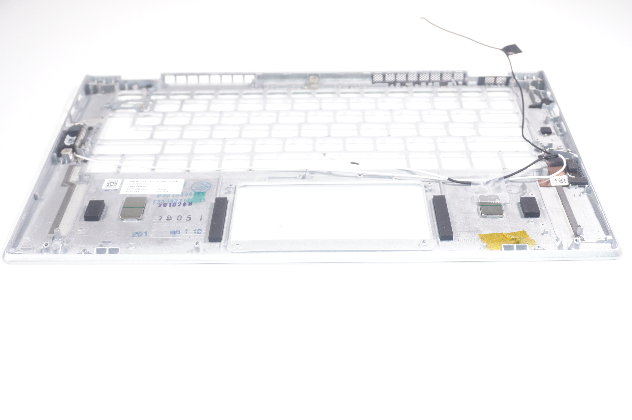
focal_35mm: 46
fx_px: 816
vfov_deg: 28.9
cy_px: 210
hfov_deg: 42.4
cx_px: 316
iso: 640
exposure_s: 1/160
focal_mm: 31
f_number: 6.3
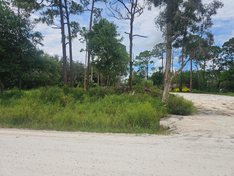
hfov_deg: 73.9
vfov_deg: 58.9
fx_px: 155
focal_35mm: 23
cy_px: 88
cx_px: 117
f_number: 1.7
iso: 10
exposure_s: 1/1505
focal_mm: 6.3
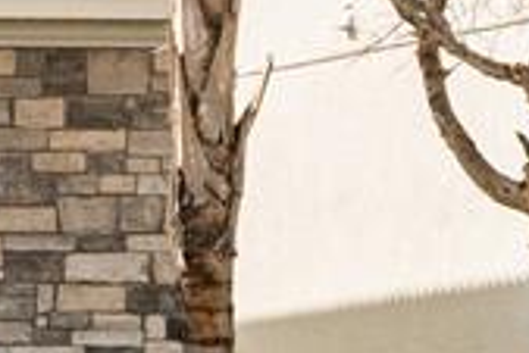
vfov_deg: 6.4
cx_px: -939
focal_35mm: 212
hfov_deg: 8.5
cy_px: -222
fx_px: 3118
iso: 320
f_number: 13
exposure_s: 1/160
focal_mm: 35
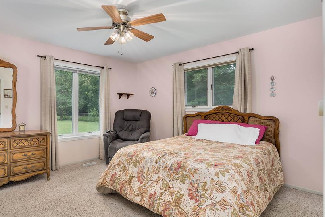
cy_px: 111
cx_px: 124
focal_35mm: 20
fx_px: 181
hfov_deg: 82.6
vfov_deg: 61.9
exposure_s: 1/125
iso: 400
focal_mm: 16
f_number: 7.1
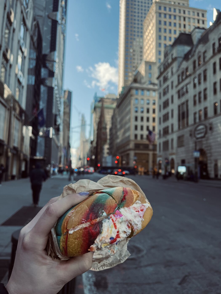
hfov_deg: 53.1
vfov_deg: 67.3
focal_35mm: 26
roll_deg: -0.4
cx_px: 110
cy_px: 147
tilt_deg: +5.1
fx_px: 221
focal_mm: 5.1
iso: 50
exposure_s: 1/1036
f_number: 1.6
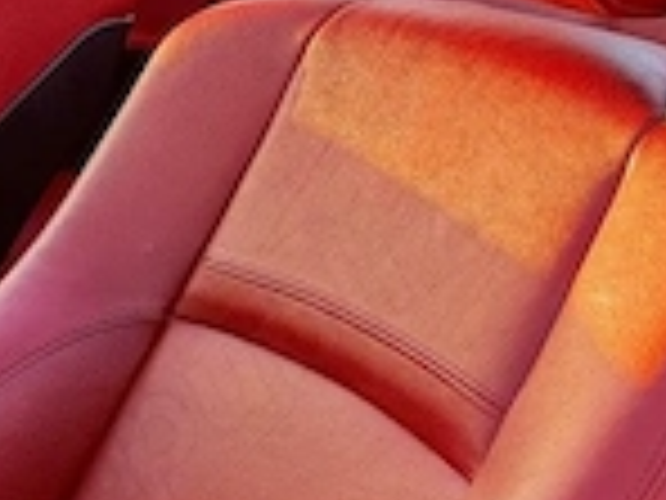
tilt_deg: -20.8
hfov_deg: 19.2
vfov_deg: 15.2
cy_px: 284
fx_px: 1866
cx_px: -122
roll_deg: +1.7
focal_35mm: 97
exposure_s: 1/155
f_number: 1.78
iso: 200
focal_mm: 6.76
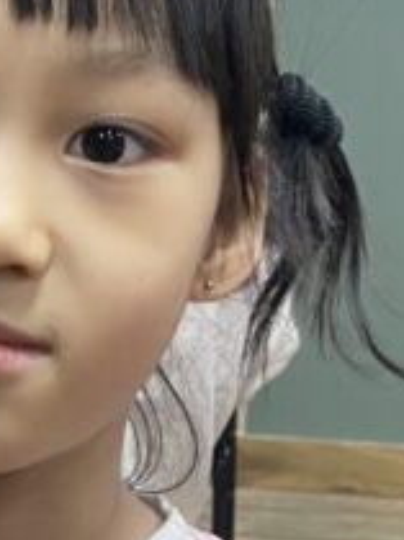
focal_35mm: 124
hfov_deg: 11.7
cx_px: -57
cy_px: 885
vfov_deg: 14.5
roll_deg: -1.4
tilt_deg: -20.3
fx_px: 1934
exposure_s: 1/50
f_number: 1.8
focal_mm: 4.25
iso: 64
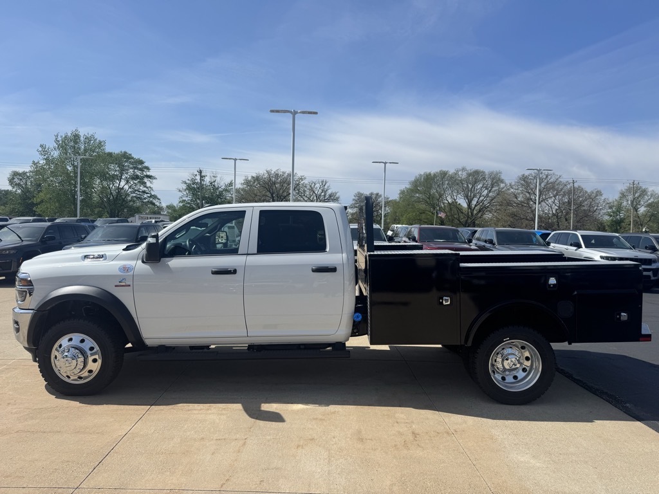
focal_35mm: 24
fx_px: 457
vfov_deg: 56.8
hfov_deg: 71.6
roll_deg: -1.9
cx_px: 330
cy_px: 247
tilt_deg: -2.0
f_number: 1.78
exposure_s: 1/7092
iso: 80
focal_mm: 6.76
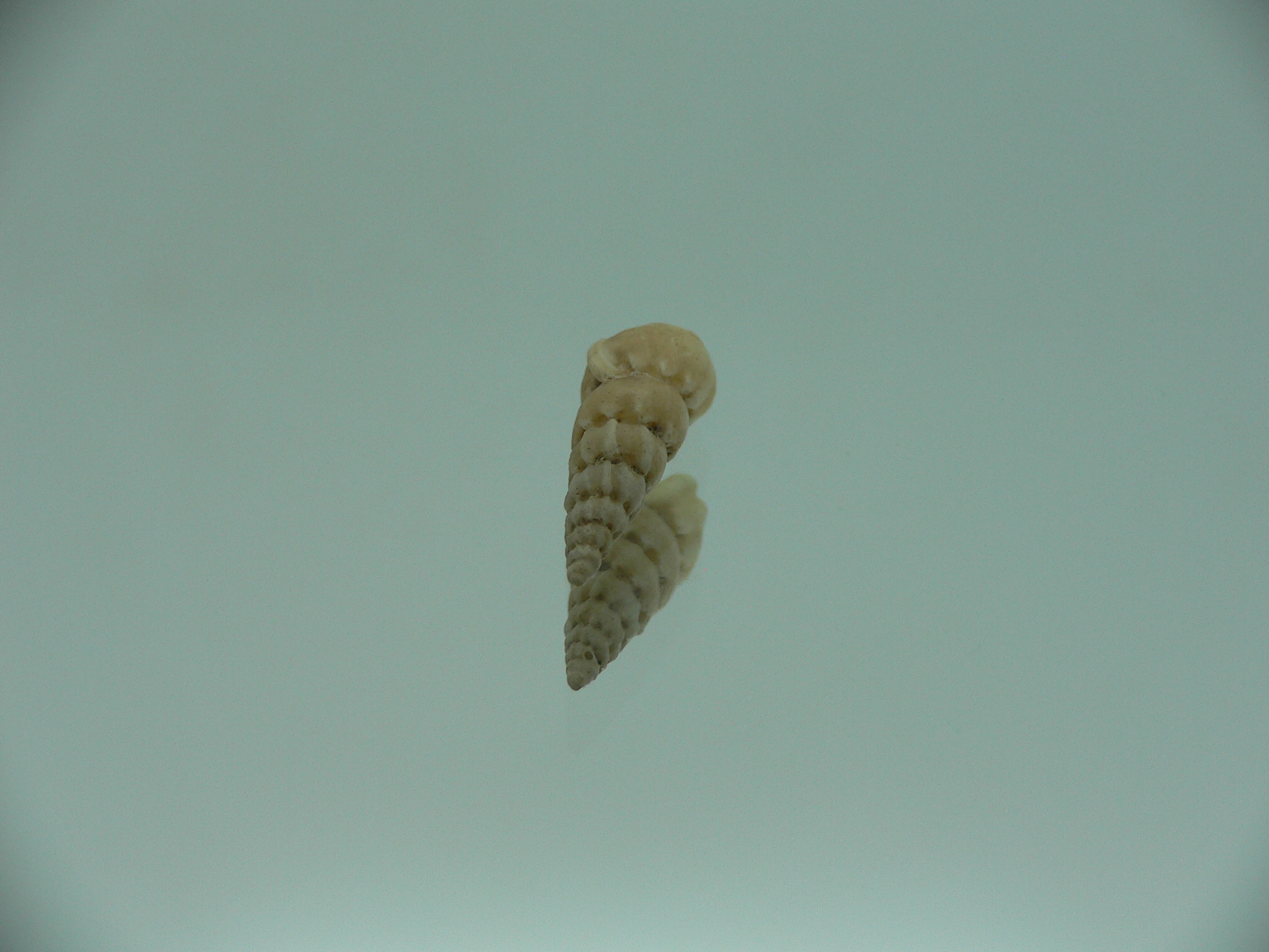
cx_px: 634
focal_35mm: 35
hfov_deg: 52.6
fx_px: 1283
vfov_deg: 40.7
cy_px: 476
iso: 80
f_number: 2.8
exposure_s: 1/80
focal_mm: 4.6
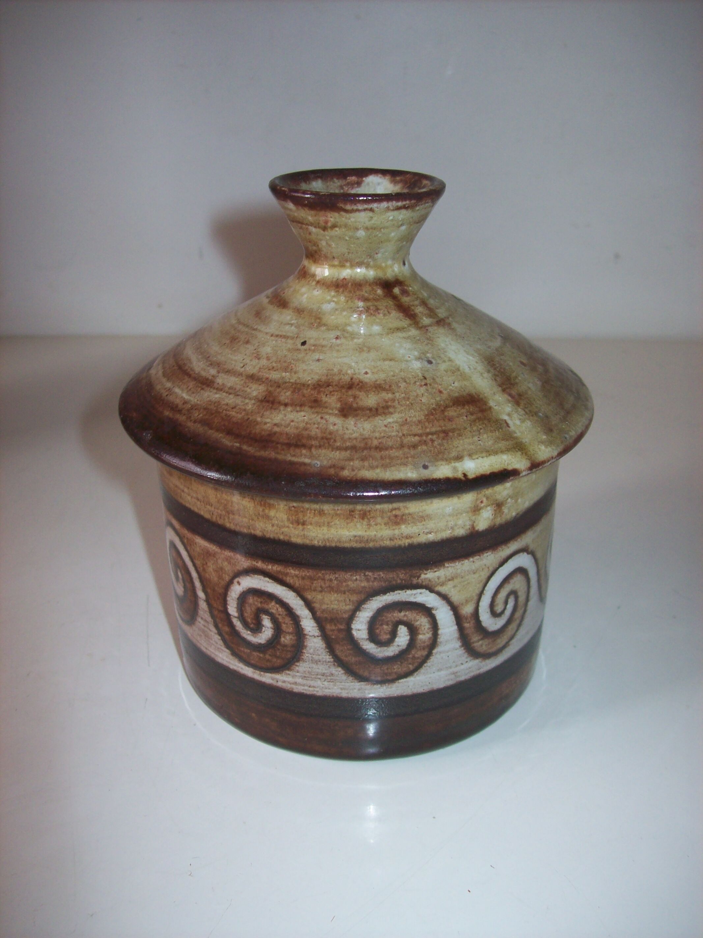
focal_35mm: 36
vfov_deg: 51.4
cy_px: 469
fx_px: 975
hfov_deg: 39.6
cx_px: 352
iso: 80
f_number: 2.7
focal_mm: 6
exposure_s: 1/64
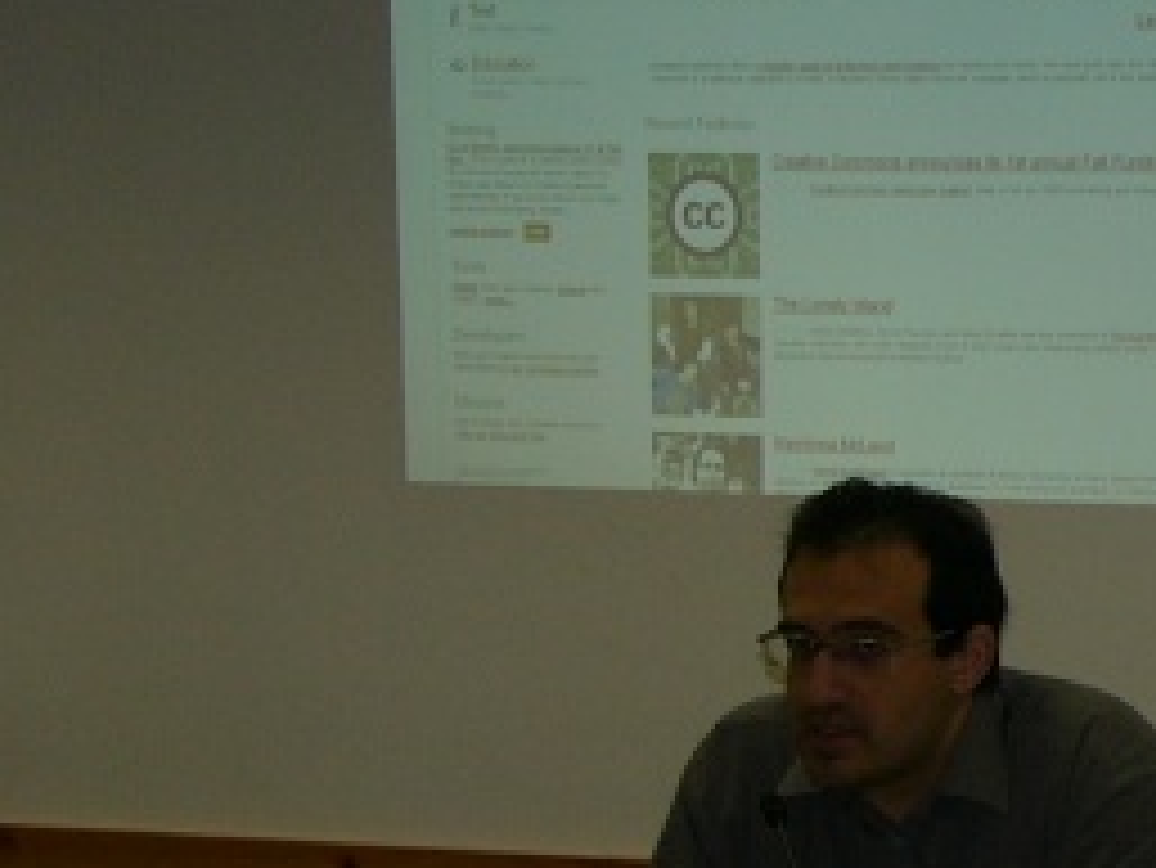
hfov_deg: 9.8
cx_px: 1619
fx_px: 6548
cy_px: 603
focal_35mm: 196
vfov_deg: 7.6
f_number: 2.8
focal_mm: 10.5
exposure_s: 1/80
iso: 50
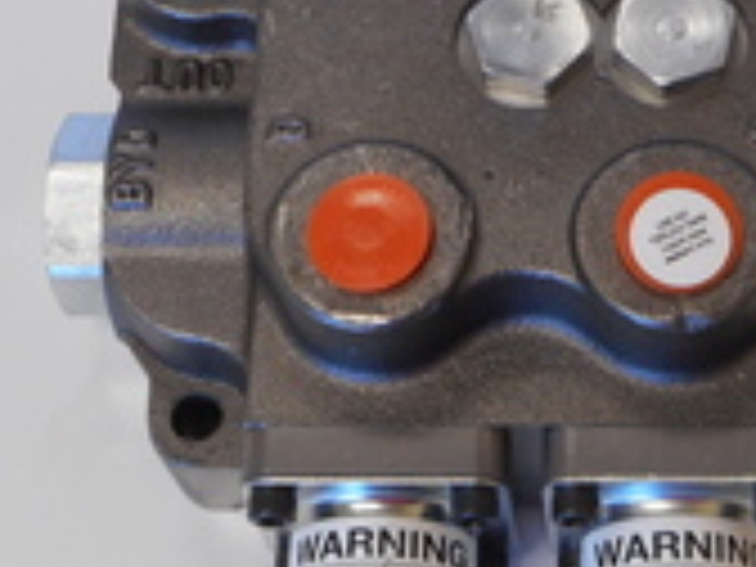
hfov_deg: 16.8
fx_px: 2533
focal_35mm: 116
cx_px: 598
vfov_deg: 12.7
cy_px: 52
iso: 180
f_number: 4.5
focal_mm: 6.9
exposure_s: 1/30
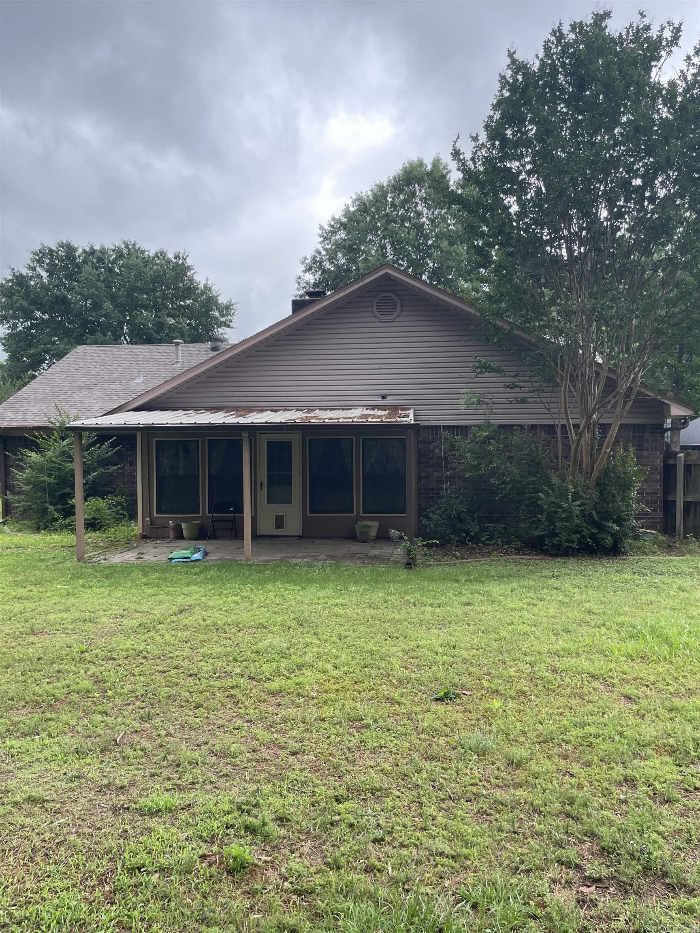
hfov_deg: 53.1
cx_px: 350
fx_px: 701
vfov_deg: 67.3
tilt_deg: +0.6
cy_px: 466
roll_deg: +1.1
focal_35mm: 26
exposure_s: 1/602
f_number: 1.6
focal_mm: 4.2
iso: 32
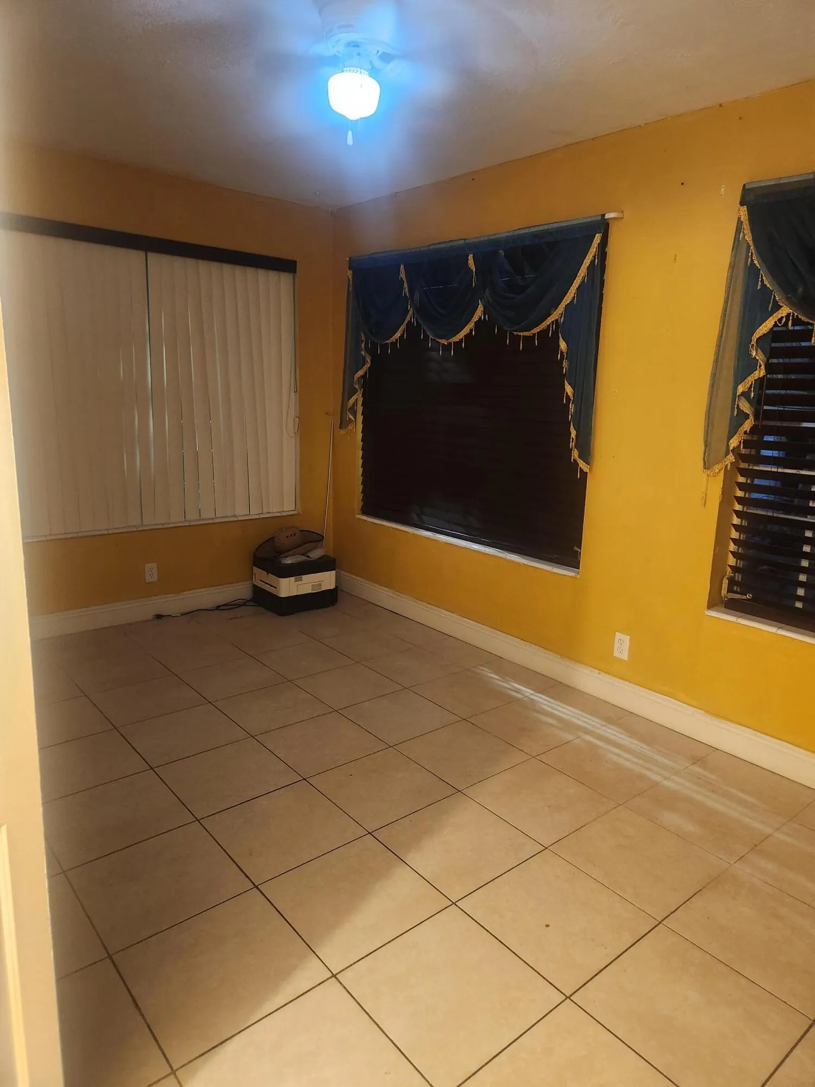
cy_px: 544
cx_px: 408
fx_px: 722
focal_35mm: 23
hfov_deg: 58.9
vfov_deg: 73.9
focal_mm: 5.4
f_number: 1.8
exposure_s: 1/24
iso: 500
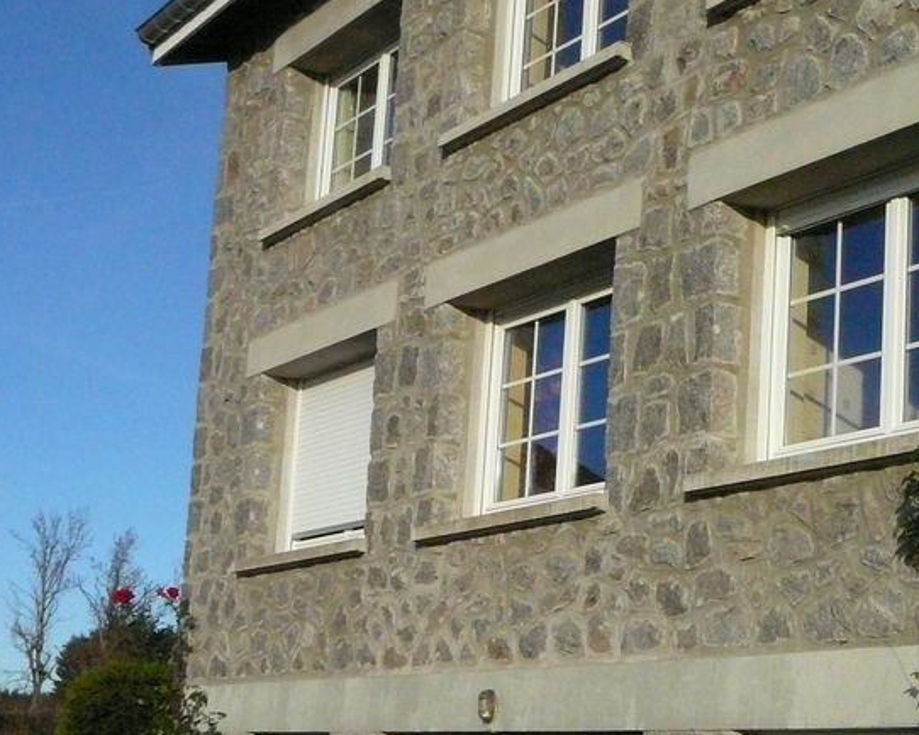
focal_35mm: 63
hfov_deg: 29.4
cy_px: 591
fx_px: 1714
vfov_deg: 23.9
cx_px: 729
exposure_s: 1/2000
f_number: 5
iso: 400
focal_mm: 5.2
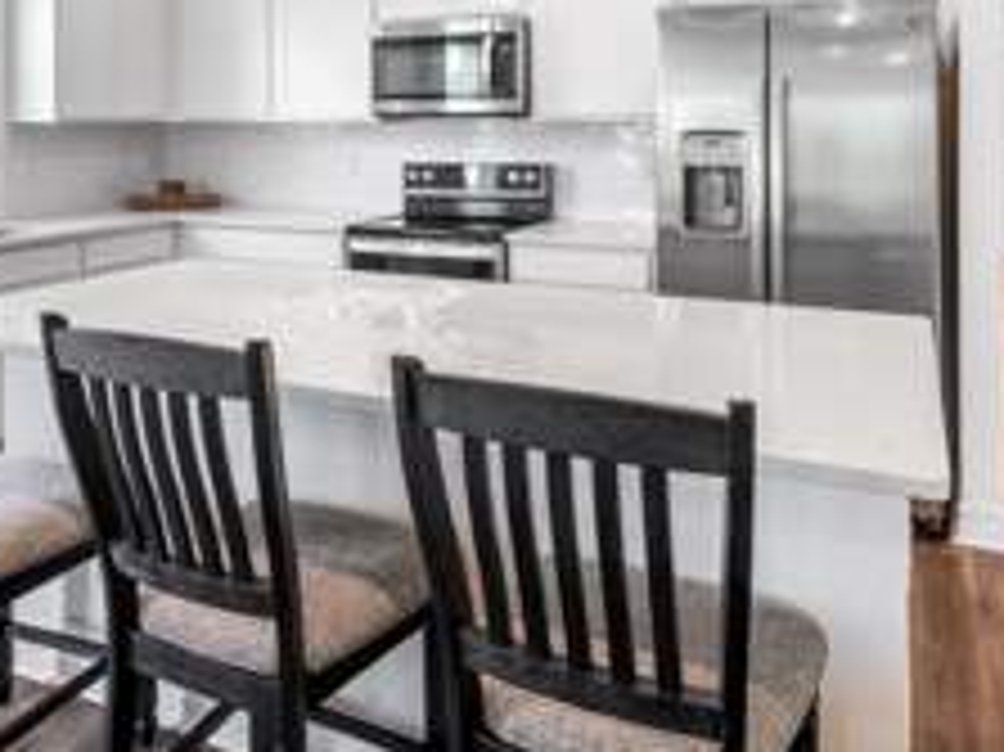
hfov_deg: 57.9
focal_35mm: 31
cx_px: 401
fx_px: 899
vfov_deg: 43.1
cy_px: 137
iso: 100
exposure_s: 1/15
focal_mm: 10
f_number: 7.1
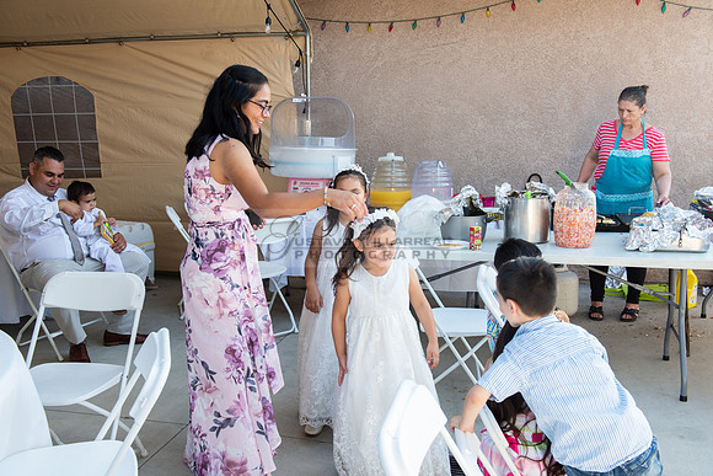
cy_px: 238
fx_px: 674
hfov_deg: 55.8
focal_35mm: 34
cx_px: 356
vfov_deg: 38.9
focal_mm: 34
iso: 200
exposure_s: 1/250
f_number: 6.3
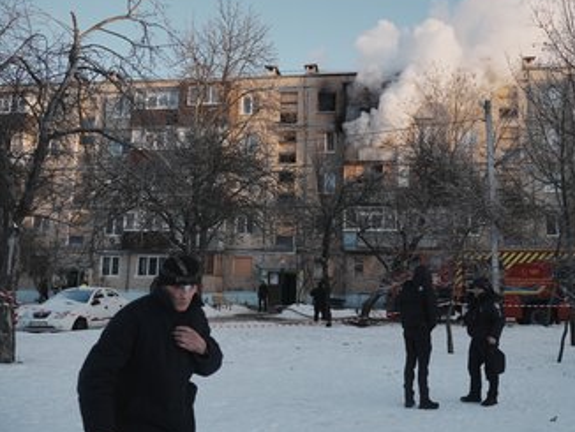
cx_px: 349
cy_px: 208
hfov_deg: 54.9
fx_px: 549
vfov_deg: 43.0
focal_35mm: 33
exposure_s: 1/320
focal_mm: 28
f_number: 5
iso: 100
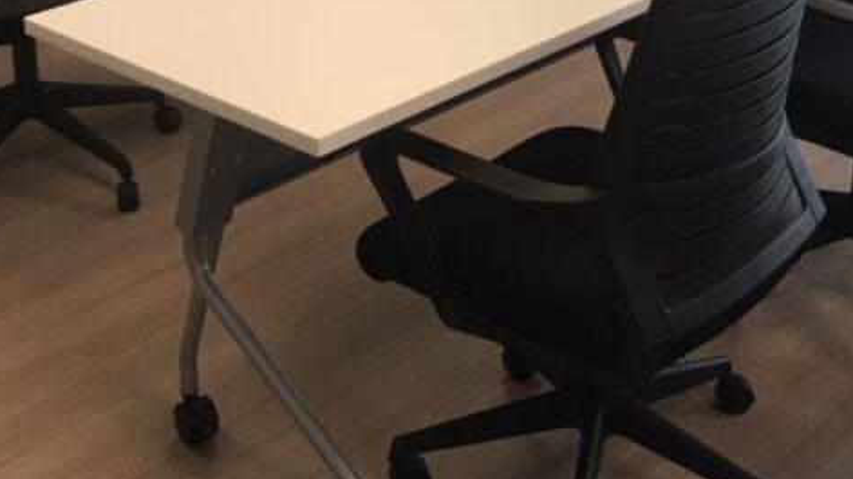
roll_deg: -1.9
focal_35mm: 67
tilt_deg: -18.3
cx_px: 432
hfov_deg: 31.5
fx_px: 1515
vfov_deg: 17.6
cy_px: 7
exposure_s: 1/40
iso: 25
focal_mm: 4.15
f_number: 2.2
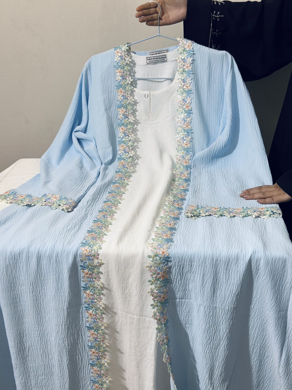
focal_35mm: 48
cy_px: 195
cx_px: 146
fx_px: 540
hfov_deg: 30.3
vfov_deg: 39.7
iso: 125
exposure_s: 1/72
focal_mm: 6.86
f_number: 1.78
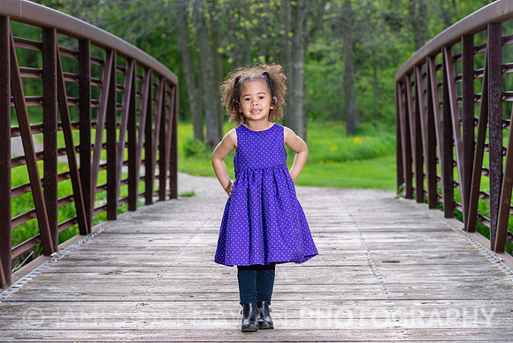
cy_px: 166
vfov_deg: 13.3
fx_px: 1470
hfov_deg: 19.8
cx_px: 251
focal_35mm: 103
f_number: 5
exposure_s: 1/200
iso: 100
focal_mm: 85
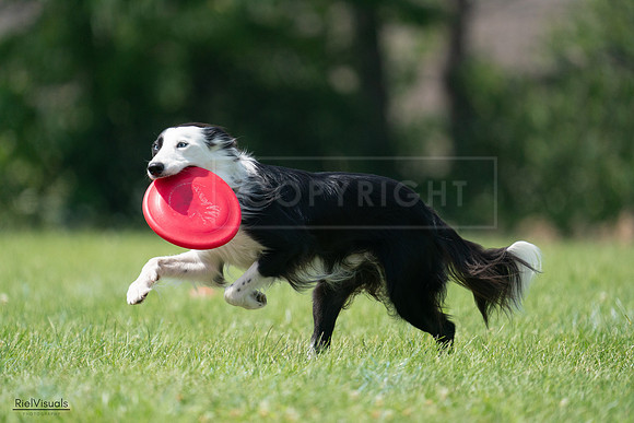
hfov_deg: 3.4
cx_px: 317
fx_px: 10569
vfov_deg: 2.3
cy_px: 212
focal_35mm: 600
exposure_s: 1/4000
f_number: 6.3
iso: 1600
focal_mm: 600
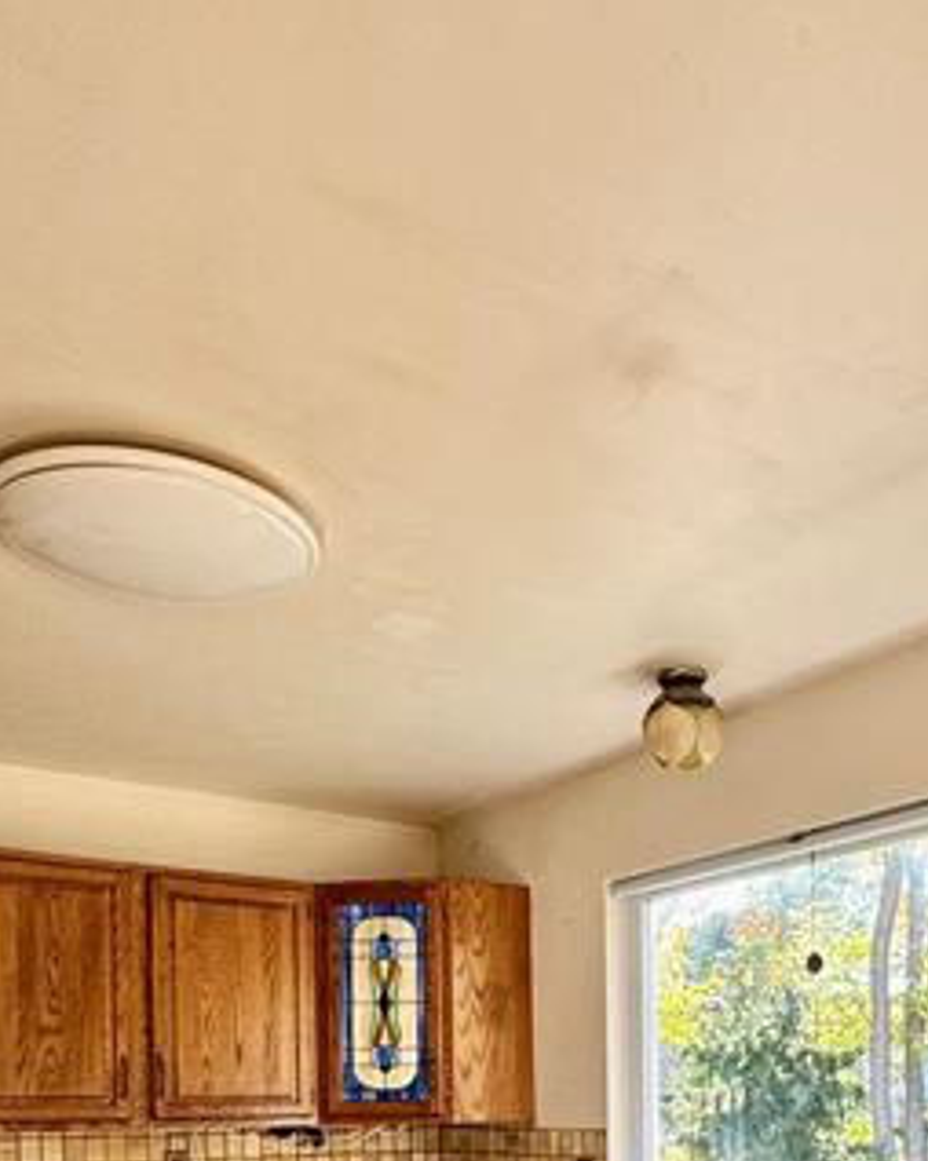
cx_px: 606
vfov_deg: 47.2
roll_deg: +1.1
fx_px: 1134
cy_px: 1103
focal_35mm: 33
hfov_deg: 44.0
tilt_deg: +0.2
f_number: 2.2
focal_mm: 2.22
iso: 100
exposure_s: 1/99
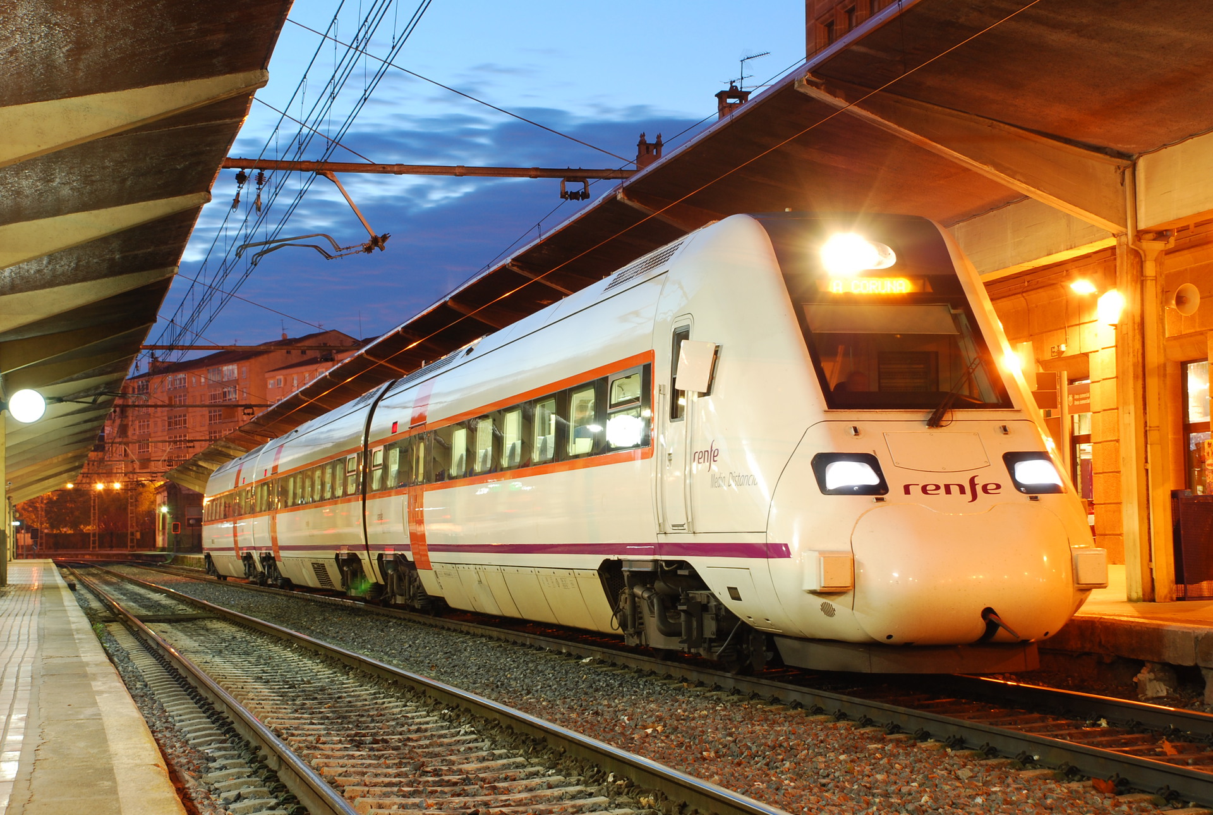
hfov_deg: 28.0
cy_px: 408
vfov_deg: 19.0
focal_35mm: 72
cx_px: 606
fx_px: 2431
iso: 200
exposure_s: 8
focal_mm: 48
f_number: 9
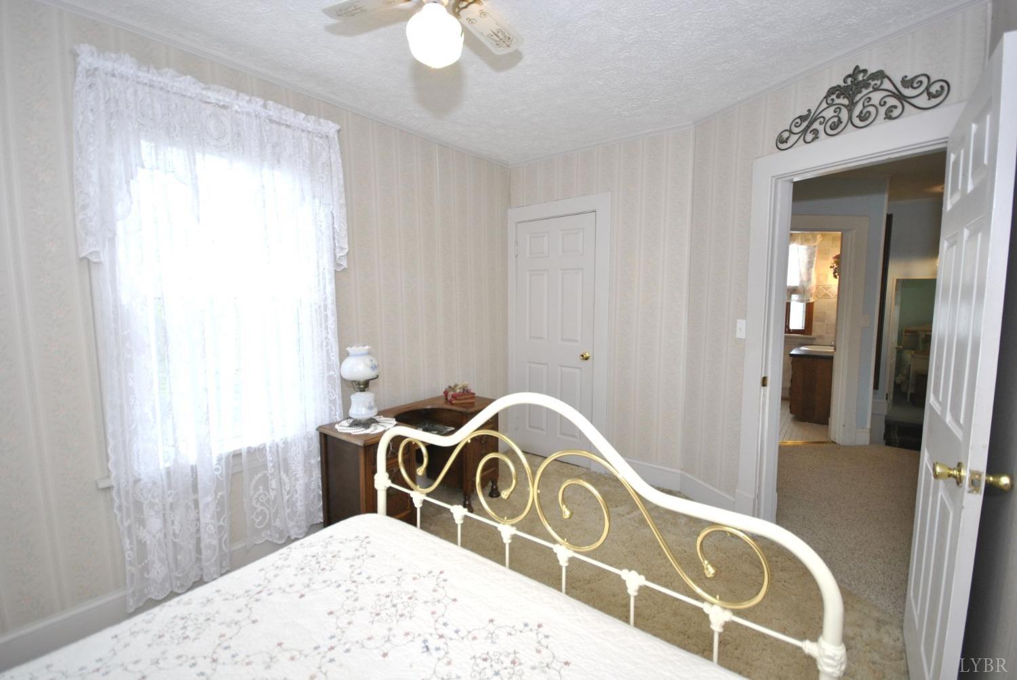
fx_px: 424
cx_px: 508
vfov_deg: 77.5
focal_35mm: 15
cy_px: 340
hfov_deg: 100.3
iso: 200
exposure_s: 1/50
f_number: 4
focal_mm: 10
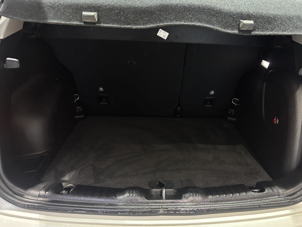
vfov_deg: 48.2
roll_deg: -2.2
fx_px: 253
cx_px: 168
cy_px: 125
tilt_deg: -27.7
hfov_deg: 61.5
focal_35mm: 29
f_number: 1.6
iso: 800
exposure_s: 1/30
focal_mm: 5.96
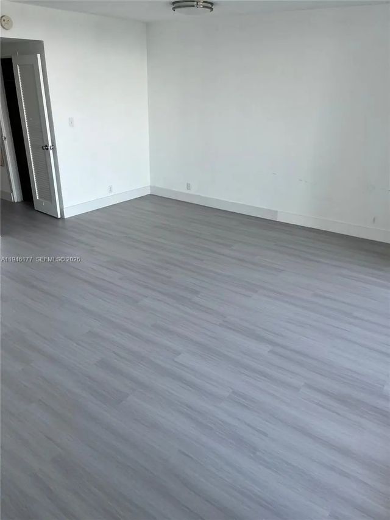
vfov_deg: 67.3
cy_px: 260
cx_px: 195
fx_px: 390
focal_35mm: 26
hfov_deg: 53.1
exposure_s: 1/290
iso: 40
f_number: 1.6
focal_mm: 5.1
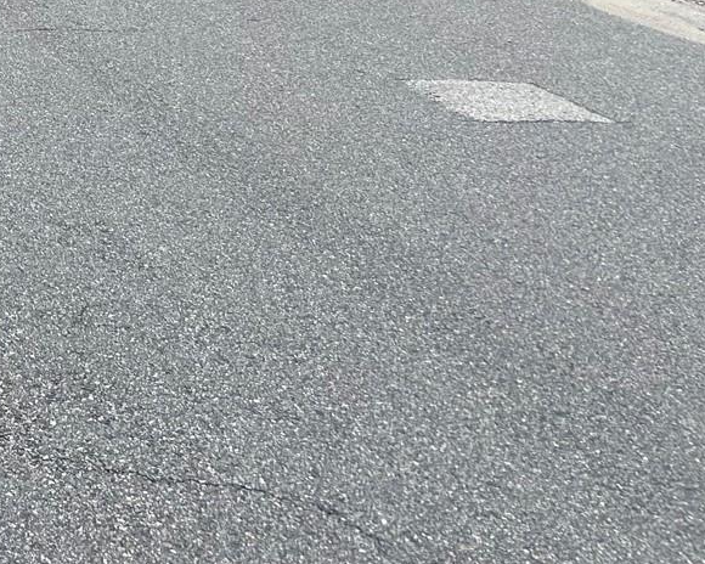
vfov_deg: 20.3
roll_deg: +1.6
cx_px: -264
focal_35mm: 70
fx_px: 1461
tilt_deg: -9.8
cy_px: -141
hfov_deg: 23.3
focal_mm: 5.7
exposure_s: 1/2632
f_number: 1.5
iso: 50
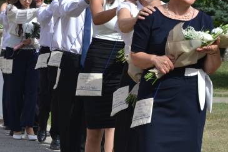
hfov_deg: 8.9
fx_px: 1456
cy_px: 98
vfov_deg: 6.0
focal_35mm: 230
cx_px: 80
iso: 100
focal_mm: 70
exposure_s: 1/250
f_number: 8
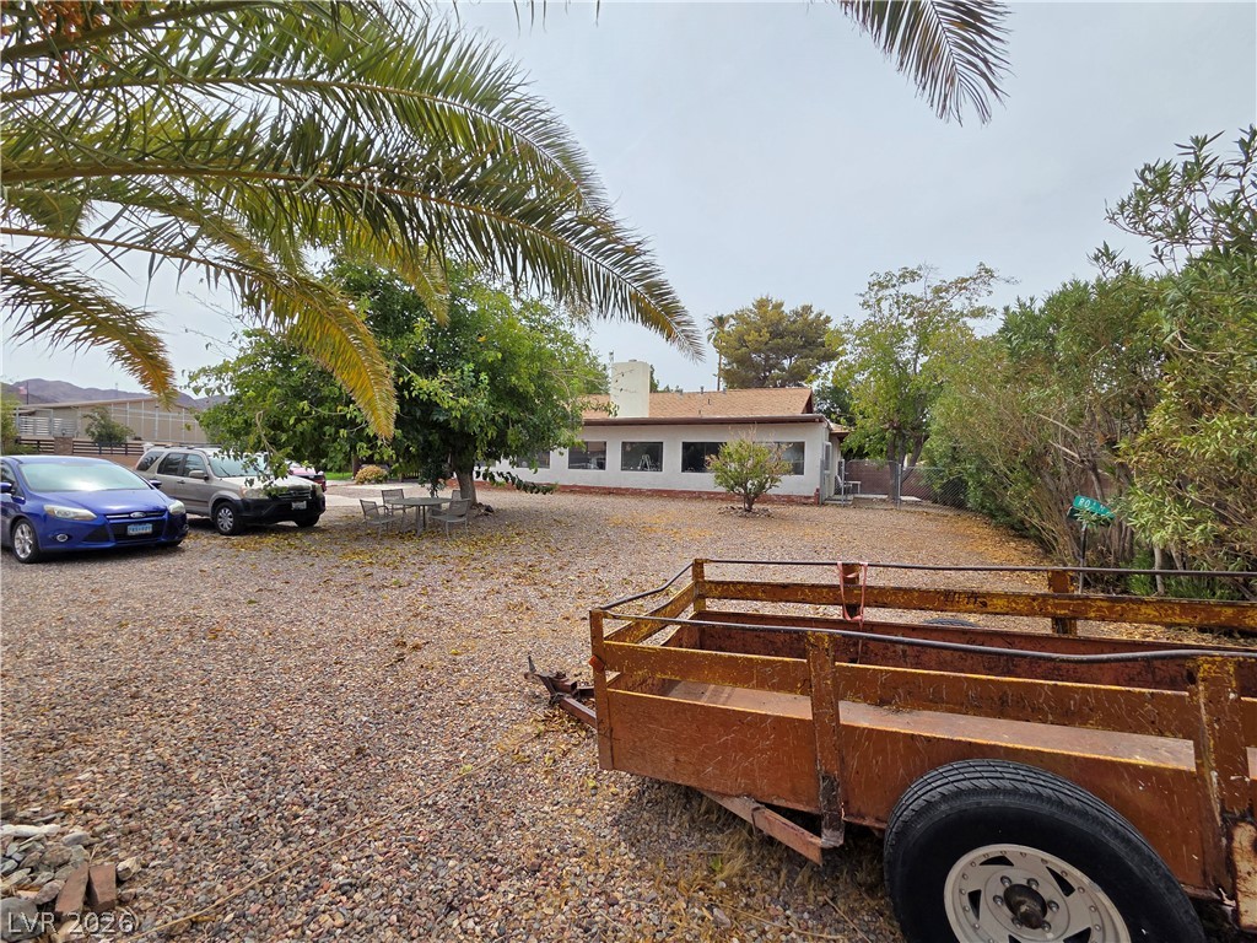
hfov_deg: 106.2
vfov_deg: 89.9
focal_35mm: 13
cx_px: 628
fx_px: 472
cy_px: 472
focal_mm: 2.2
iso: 50
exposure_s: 1/1925
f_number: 2.2
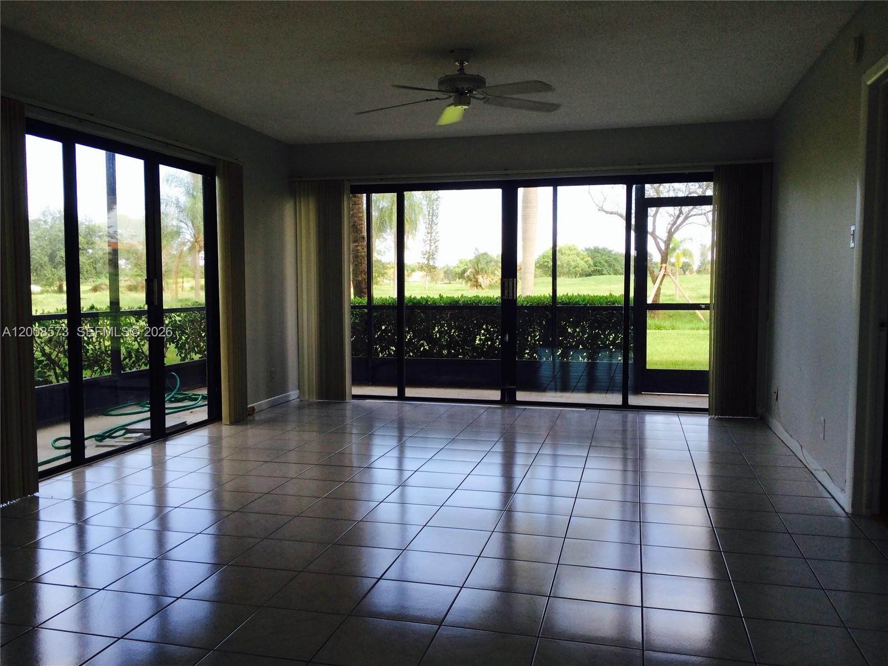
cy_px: 333
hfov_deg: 60.0
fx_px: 770
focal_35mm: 30
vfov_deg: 46.8
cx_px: 444
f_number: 2.2
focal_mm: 4.12
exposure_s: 1/125
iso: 32
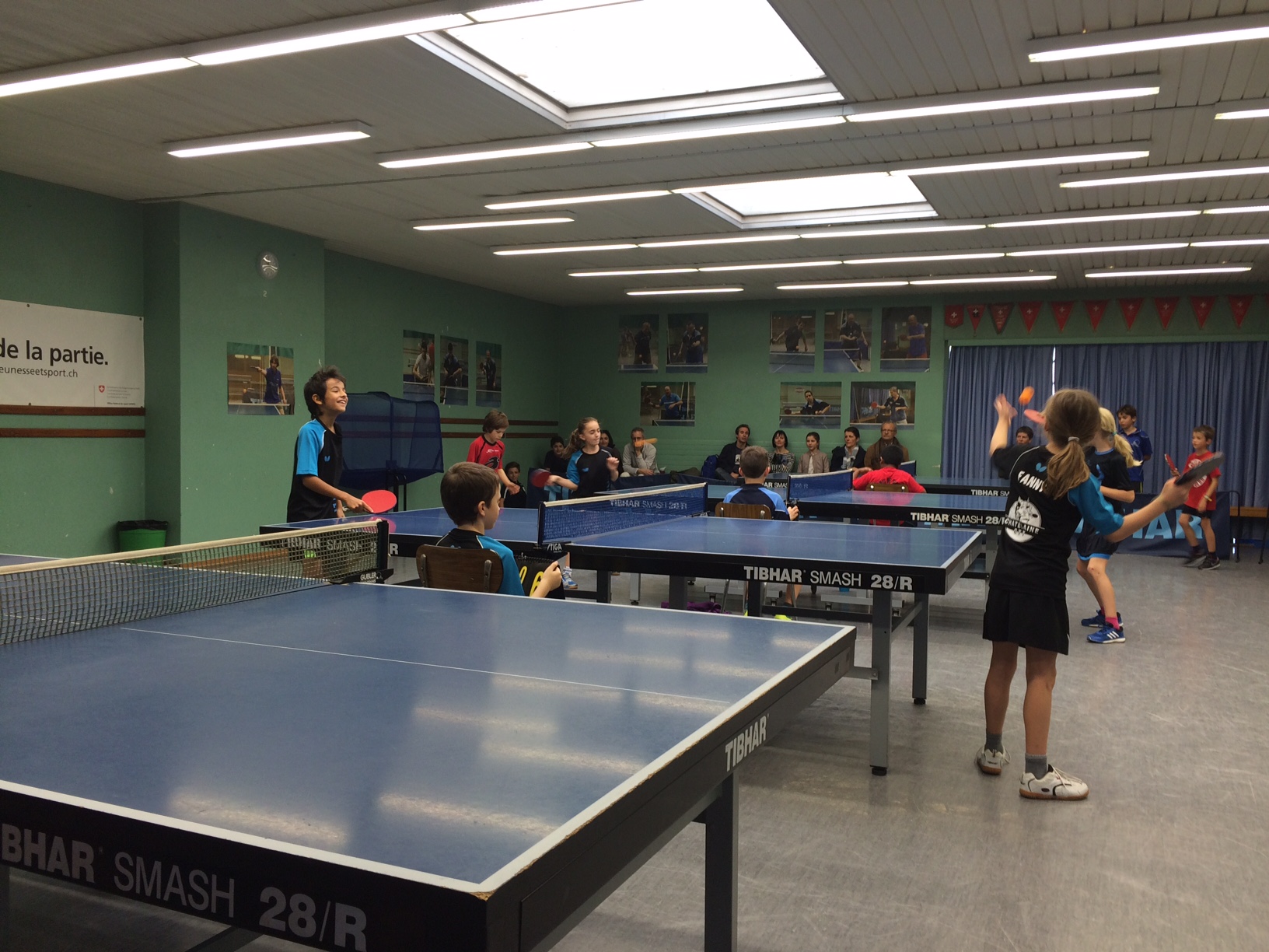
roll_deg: +0.0
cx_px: 634
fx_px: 1063
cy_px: 476
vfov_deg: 48.2
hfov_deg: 61.7
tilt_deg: -0.8
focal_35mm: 29
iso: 40
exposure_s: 1/50
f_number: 2.2
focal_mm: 4.15
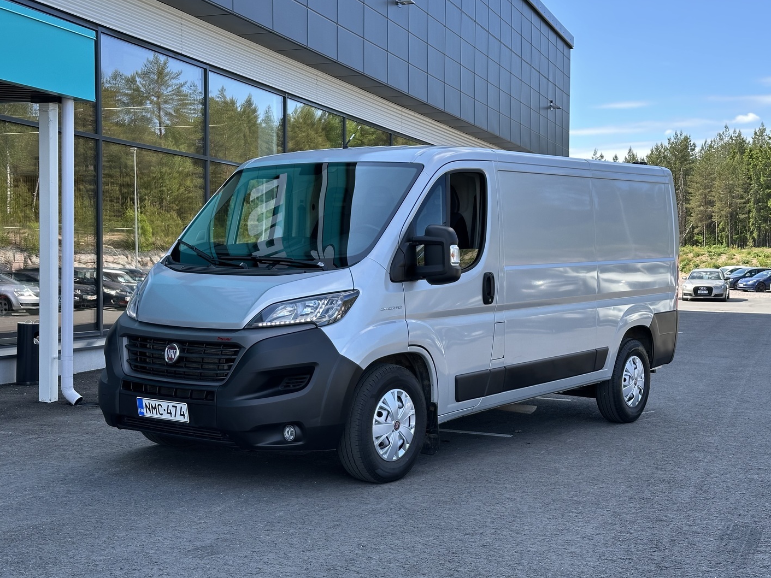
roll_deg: +0.6
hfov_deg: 38.9
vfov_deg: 29.7
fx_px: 1091
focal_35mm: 49
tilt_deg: -0.2
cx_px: 384
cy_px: 284
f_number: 1.78
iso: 64
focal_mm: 6.86
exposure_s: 1/584
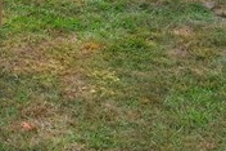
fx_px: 1123
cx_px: -71
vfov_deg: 7.0
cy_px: -274
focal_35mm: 179
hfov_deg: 11.2
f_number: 2.8
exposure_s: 1/1050
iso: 100
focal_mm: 10.57
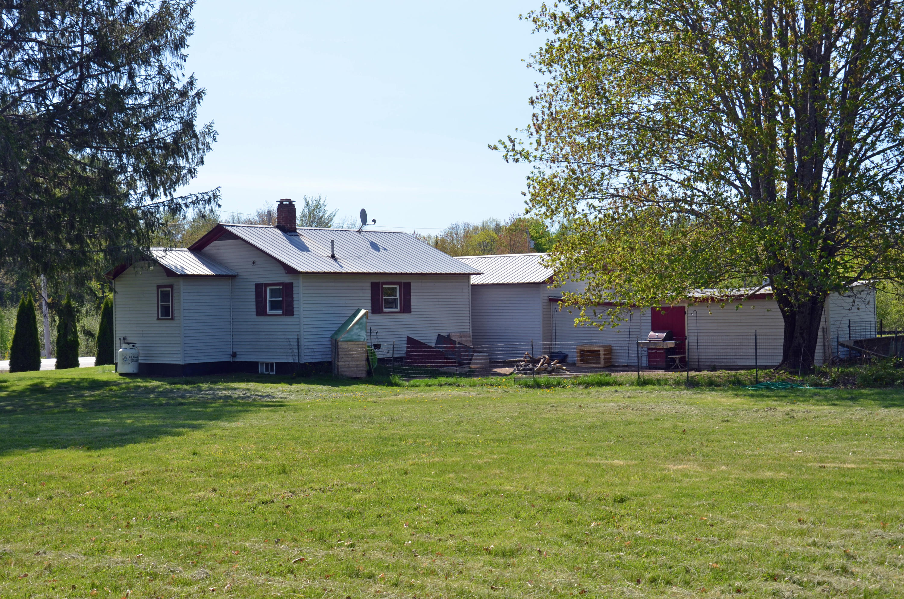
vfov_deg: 26.4
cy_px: 300
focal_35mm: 51
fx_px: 1278
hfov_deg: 39.0
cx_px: 452
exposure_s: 1/250
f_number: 8
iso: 140
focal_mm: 34
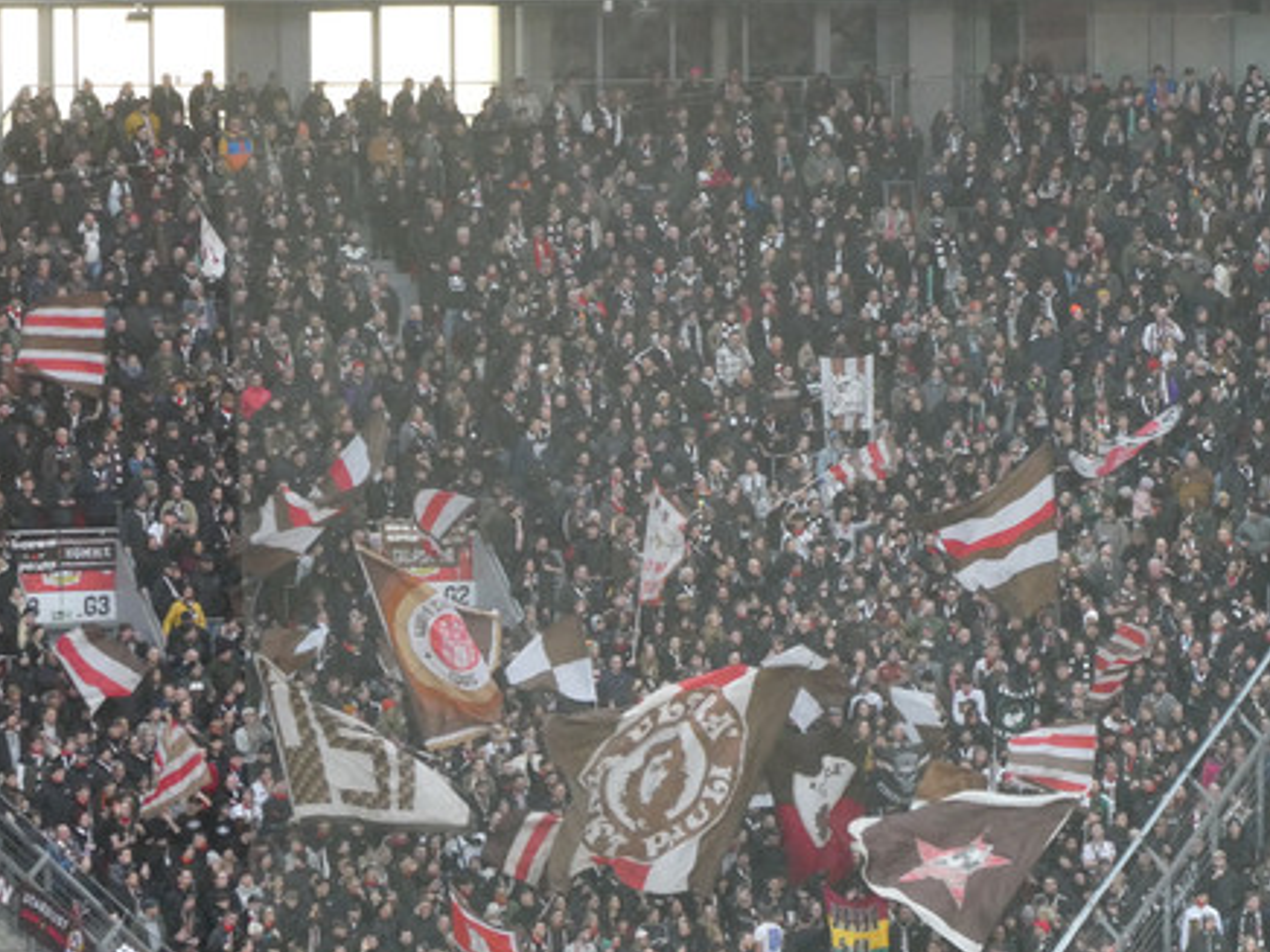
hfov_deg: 8.4
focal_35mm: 235
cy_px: 576
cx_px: 574
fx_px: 8622
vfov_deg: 6.3
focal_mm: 28.7
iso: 500
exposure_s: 1/80
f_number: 5.5
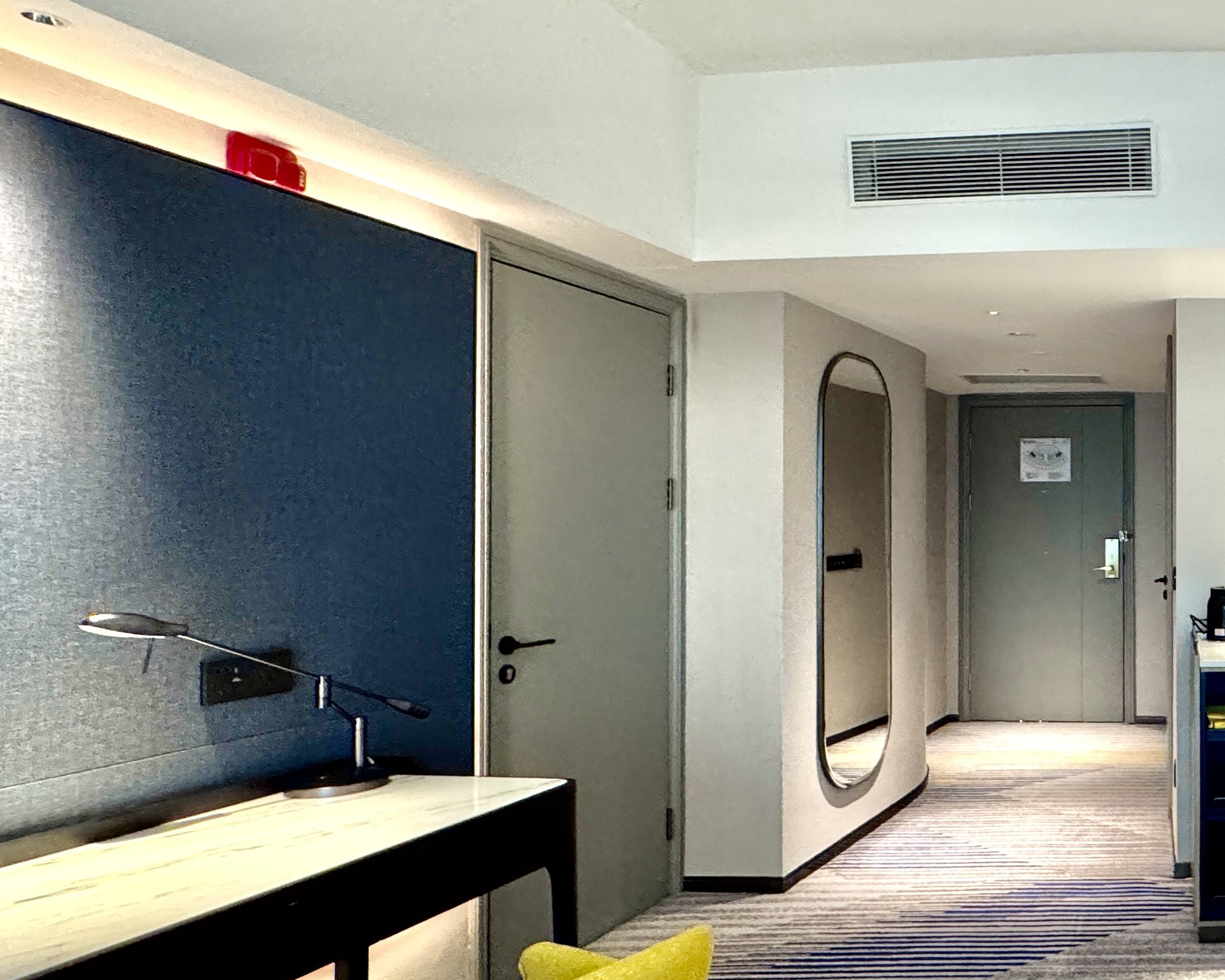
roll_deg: +0.2
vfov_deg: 50.0
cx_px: 1224
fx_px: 1051
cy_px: 509
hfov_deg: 49.4
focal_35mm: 29
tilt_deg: +0.1
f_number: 2.2
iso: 500
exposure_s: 1/50
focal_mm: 2.22
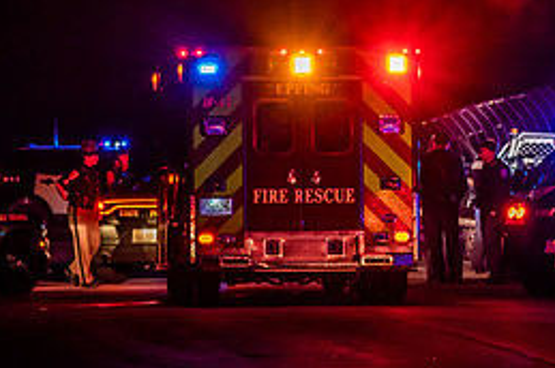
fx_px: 6636
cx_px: 256
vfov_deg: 3.2
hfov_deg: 4.8
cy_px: 130
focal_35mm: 431
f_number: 4.8
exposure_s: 1/80
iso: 2000
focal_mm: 120
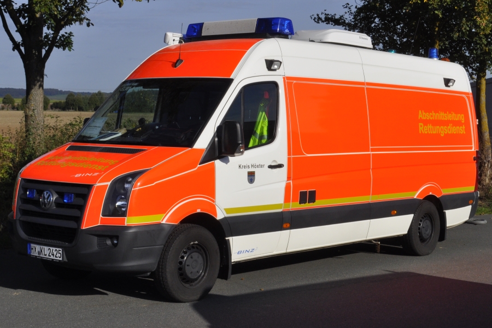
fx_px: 574
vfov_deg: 31.9
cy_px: 164
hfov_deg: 46.4
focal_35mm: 42
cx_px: 246
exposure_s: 1/800
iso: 500
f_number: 14
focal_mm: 28
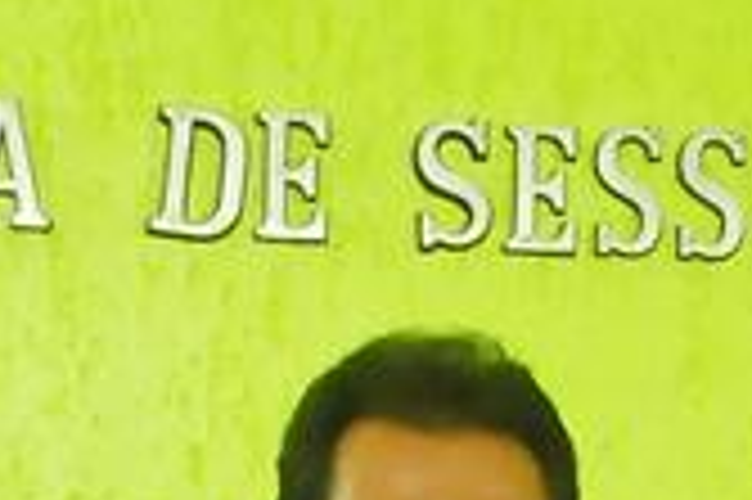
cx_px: 639
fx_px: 4215
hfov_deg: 10.2
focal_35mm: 202
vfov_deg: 6.3
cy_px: 1369
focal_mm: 22
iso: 3200
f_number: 4
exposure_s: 1/90
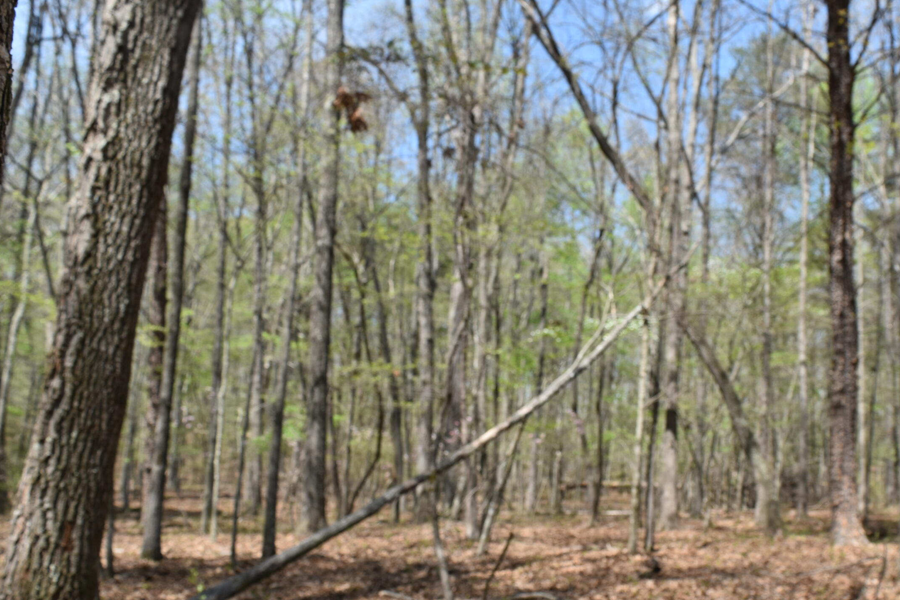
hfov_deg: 50.0
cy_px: 412
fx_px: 950
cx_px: 578
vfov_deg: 34.6
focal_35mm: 38
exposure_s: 1/250
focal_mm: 18
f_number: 8
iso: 200
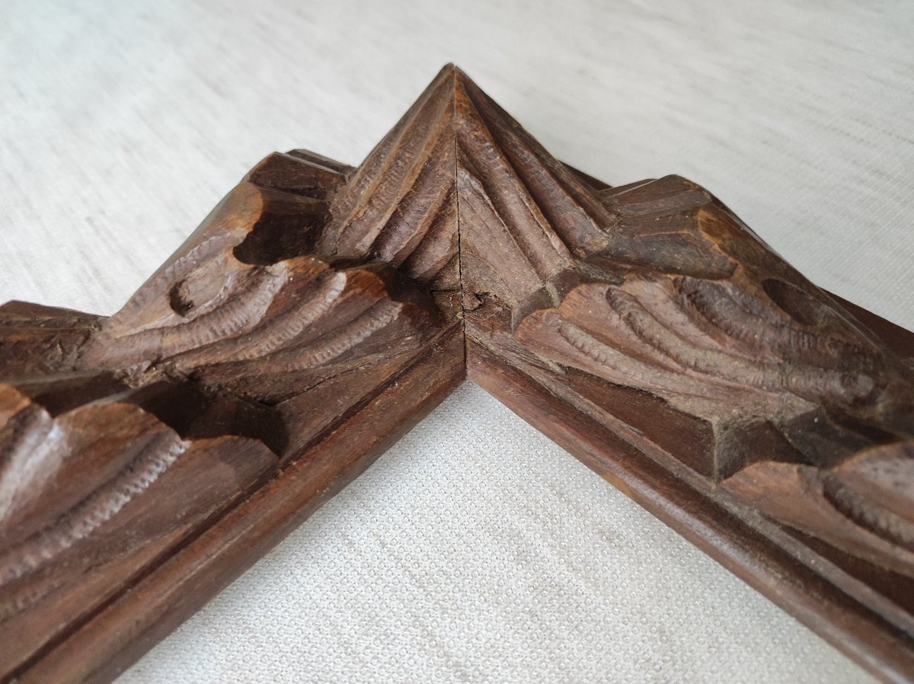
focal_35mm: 25
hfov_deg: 69.4
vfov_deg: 54.8
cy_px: 342
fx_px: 660
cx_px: 457
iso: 669
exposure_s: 1/50
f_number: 1.79
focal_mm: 4.7
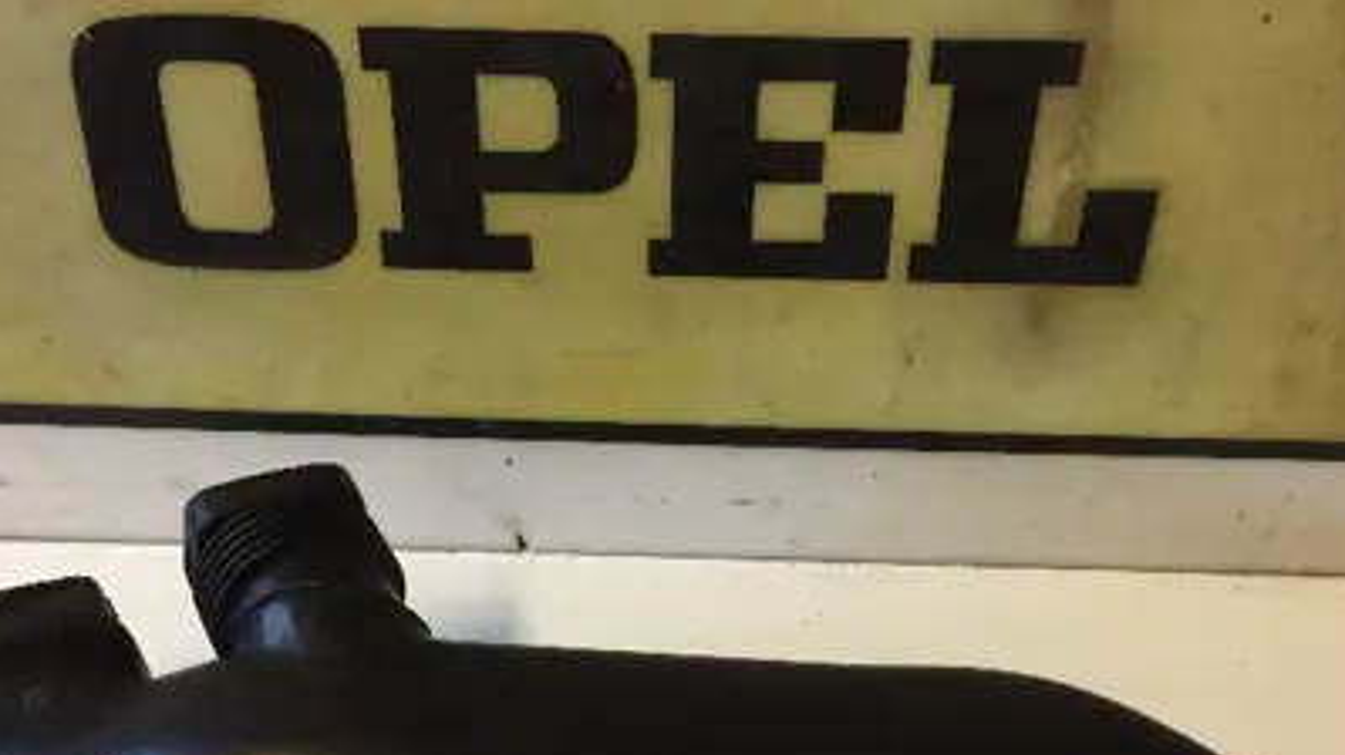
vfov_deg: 30.4
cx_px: 688
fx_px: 1355
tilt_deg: -39.2
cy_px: 603
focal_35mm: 38
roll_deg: -4.2
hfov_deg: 52.8
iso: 250
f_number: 2.2
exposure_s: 1/25
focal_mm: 4.15
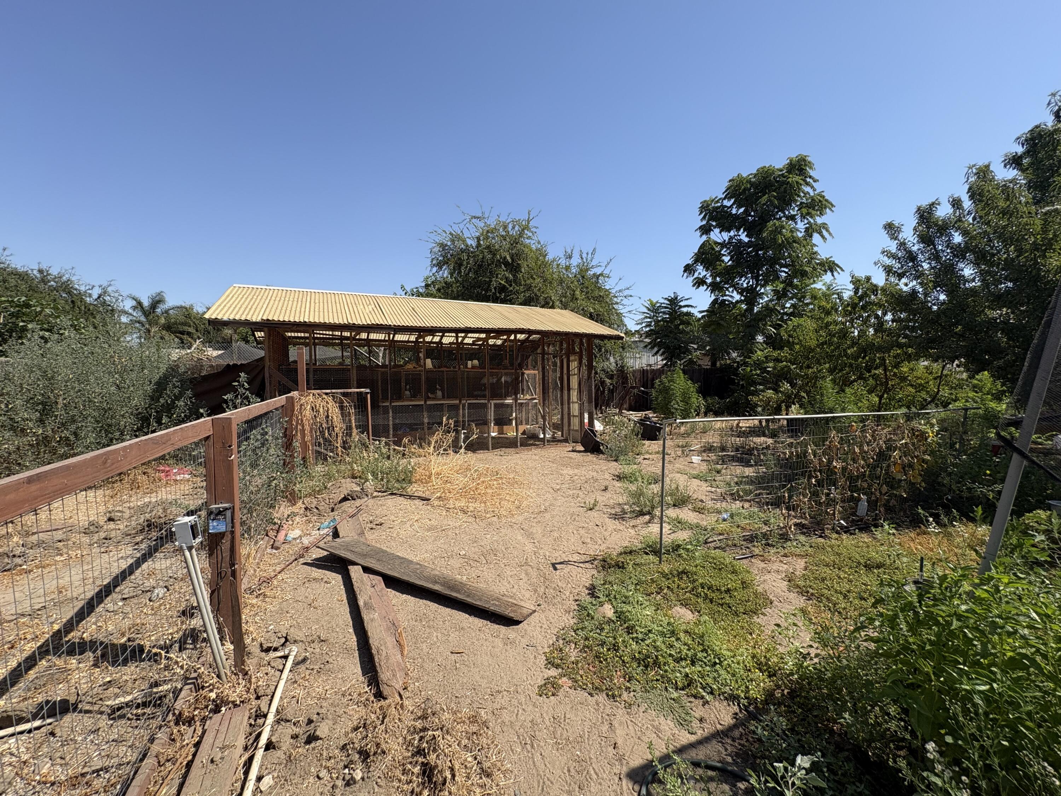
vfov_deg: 85.7
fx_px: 429
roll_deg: +0.0
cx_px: 530
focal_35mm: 14
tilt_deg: -2.3
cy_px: 398
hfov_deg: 102.1
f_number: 2.2
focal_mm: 2.22
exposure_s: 1/1477
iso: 40
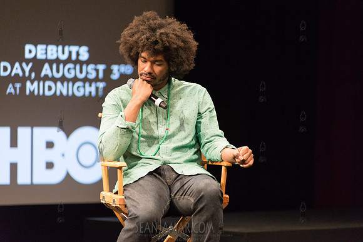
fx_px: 1714
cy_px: 121
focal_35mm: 170
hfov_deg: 12.1
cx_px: 182
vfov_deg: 8.1
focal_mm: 170
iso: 4000
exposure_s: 1/200
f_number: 2.8
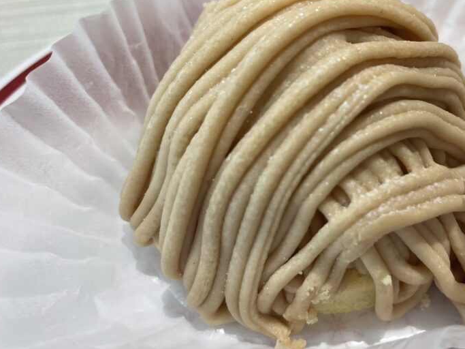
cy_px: 127
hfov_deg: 46.7
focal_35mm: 39
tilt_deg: -46.5
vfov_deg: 36.6
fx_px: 524
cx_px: 329
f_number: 1.6
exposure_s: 1/117
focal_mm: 4.2
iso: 64
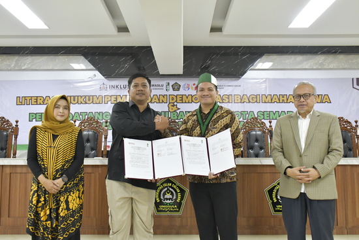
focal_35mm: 36
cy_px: 120
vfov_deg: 36.9
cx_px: 180
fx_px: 359
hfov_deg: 53.1
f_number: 5.6
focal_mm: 24
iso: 5000
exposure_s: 1/80
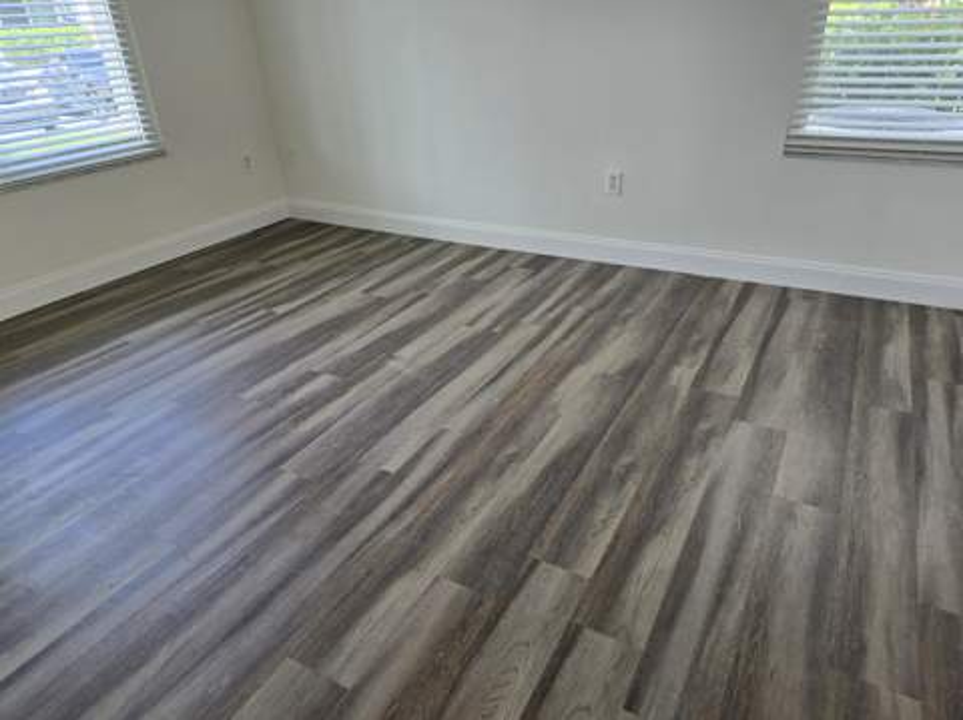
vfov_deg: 58.8
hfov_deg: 74.0
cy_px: 360
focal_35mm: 23
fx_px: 639
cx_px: 482
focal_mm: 6.3
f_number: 1.7
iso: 64
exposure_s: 1/120
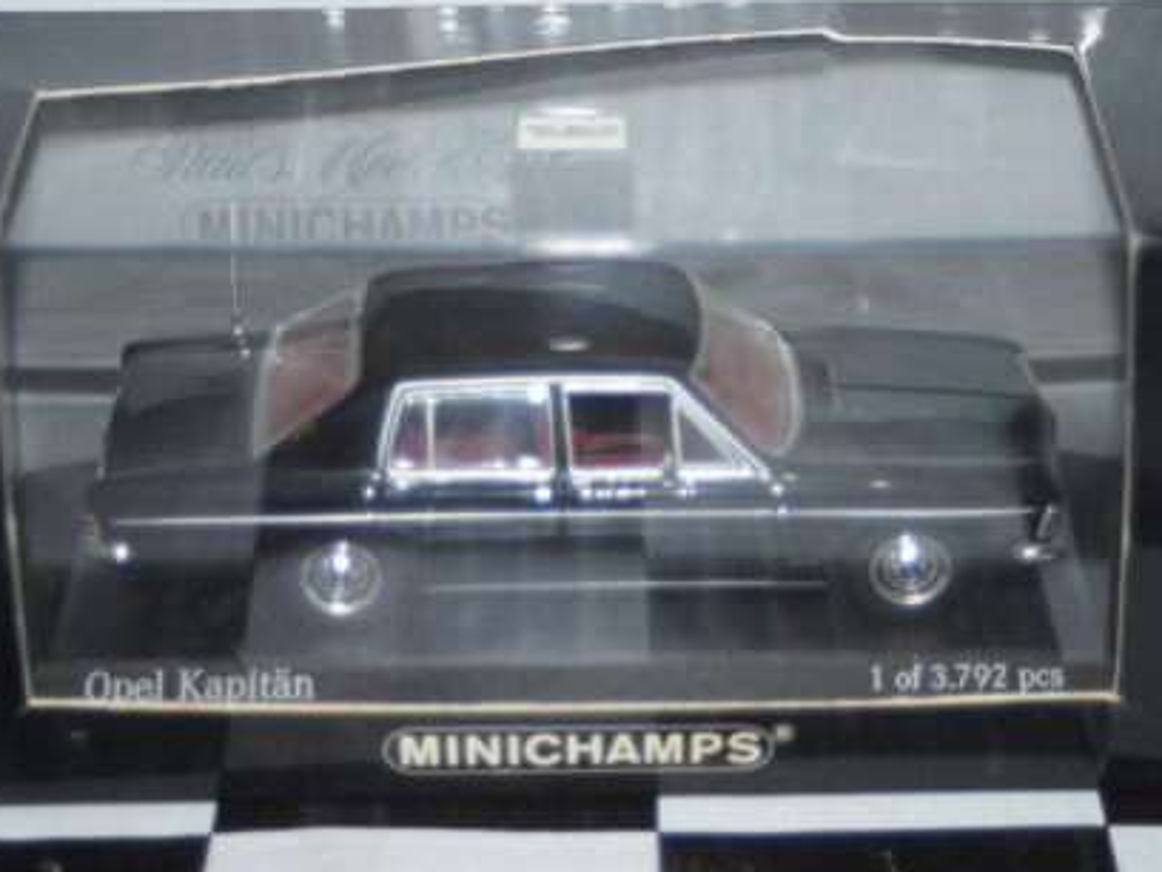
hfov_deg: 18.5
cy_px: 440
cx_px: 601
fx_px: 3558
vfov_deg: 14.0
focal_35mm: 106
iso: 200
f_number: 5.6
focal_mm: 60
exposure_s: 1/60
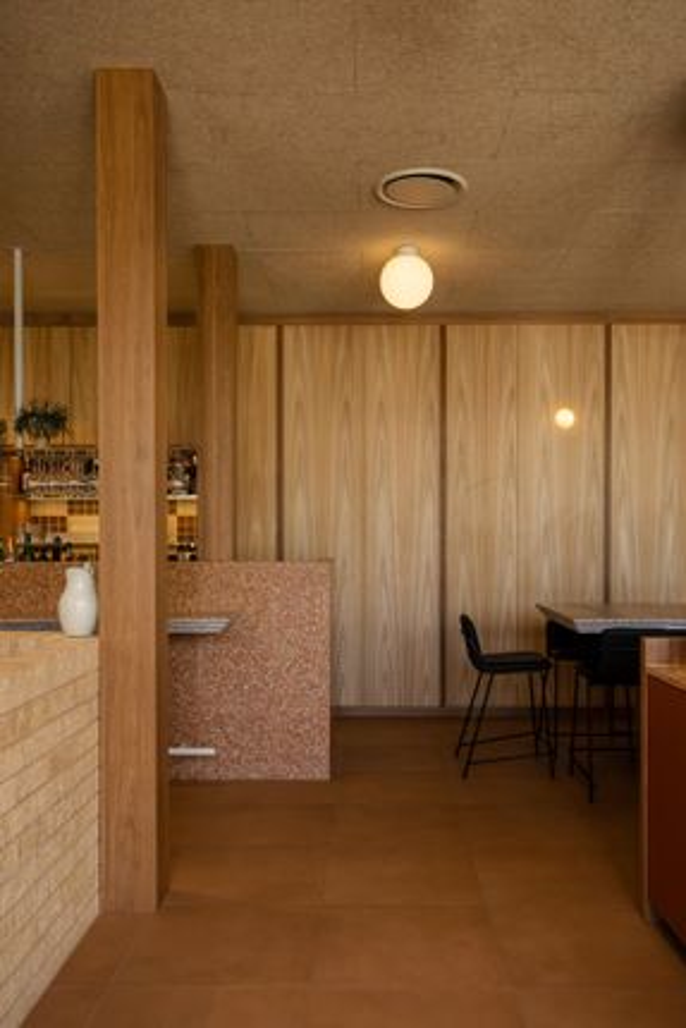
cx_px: 343
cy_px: 514
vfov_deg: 61.1
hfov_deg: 43.0
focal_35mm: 30
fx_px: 871
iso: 640
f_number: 5
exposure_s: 1/100
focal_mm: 30.5
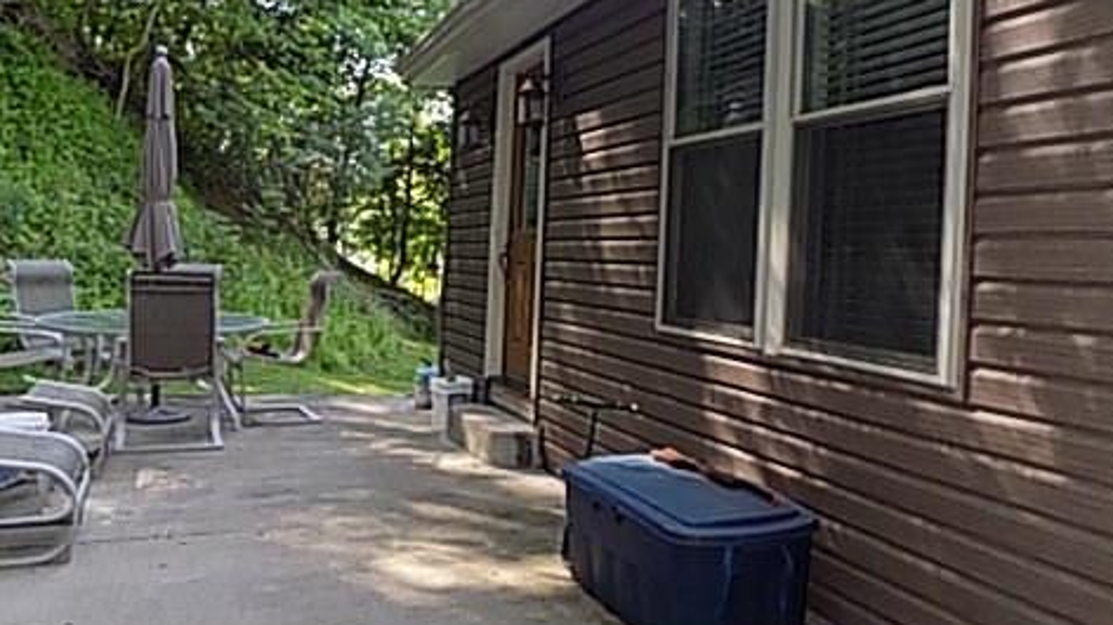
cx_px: 564
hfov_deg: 58.0
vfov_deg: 34.6
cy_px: 281
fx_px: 1003
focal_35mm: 34
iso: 80
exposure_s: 1/40
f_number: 3.1
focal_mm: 4
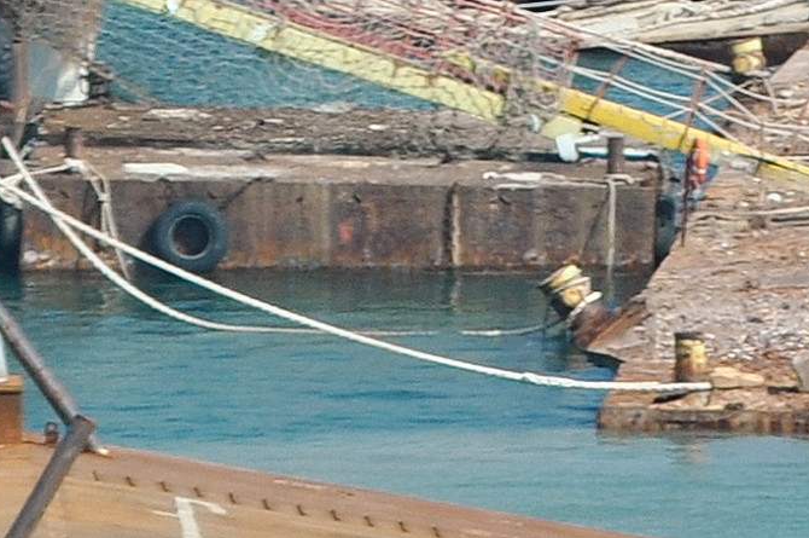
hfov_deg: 2.2
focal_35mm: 949
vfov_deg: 1.4
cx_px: 286
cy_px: 1353
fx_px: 21300
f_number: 6.3
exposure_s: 1/160
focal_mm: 100
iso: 200
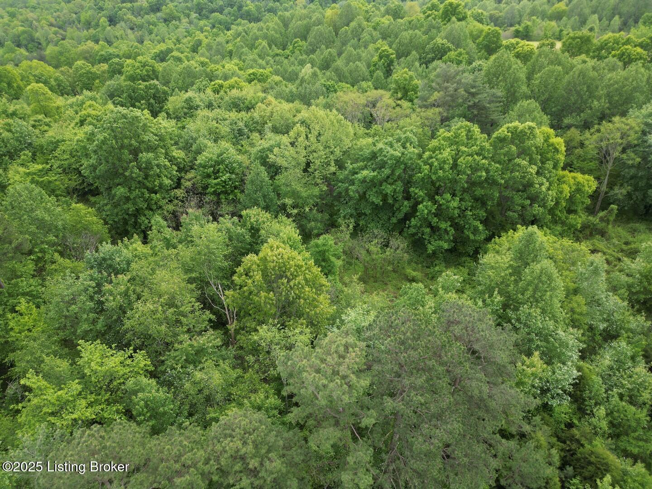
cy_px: 244
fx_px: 452
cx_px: 326
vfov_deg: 56.8
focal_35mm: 24
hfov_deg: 71.6
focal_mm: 6.72
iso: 100
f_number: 1.7
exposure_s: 1/500
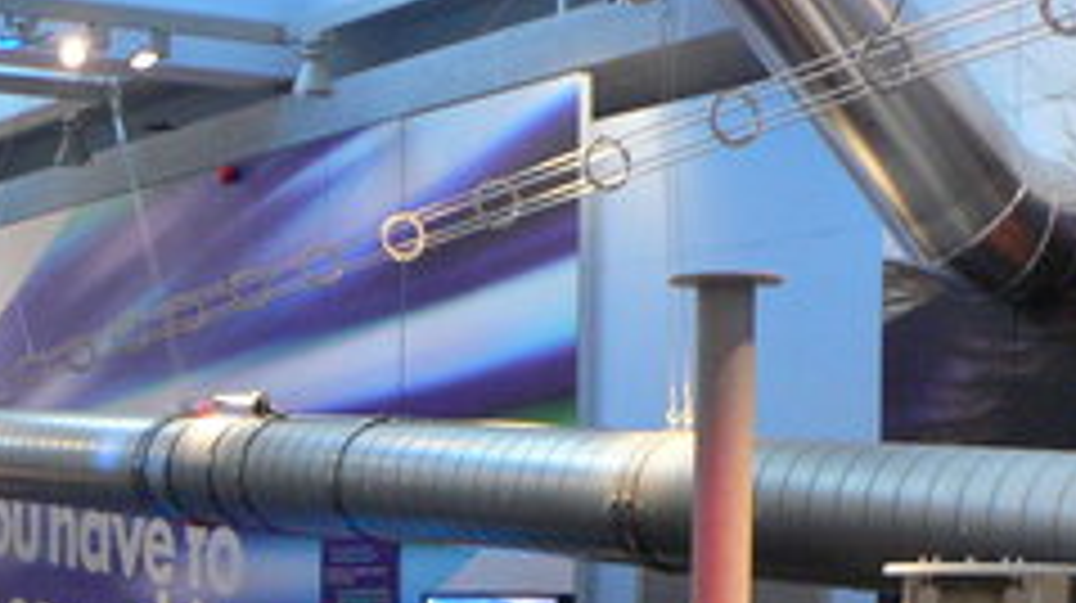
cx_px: -108
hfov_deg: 21.7
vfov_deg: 12.6
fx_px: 2651
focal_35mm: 93
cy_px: 783
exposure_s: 1/13
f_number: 2.8
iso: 200
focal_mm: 6.3
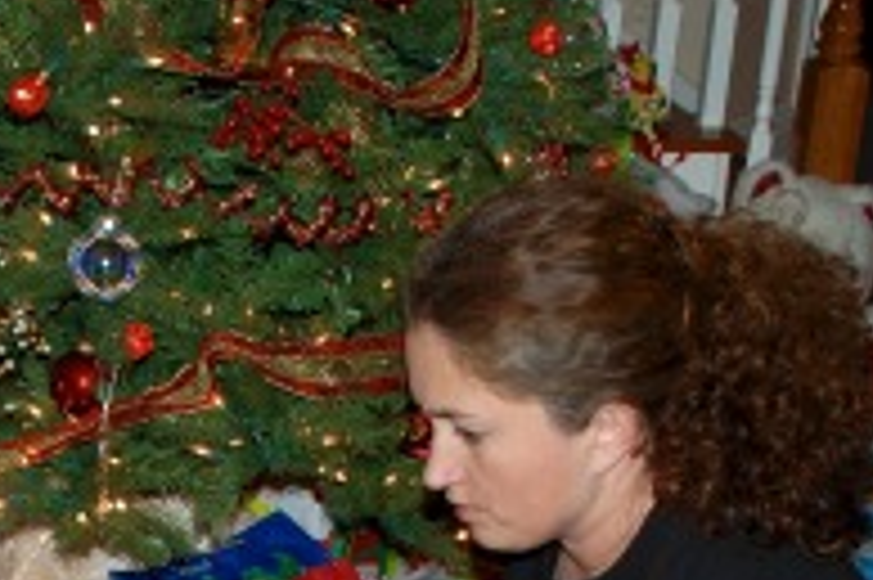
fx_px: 2883
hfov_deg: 17.1
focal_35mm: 119
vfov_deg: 11.2
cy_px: 782
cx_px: 180
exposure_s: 1/60
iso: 200
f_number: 4
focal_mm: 24
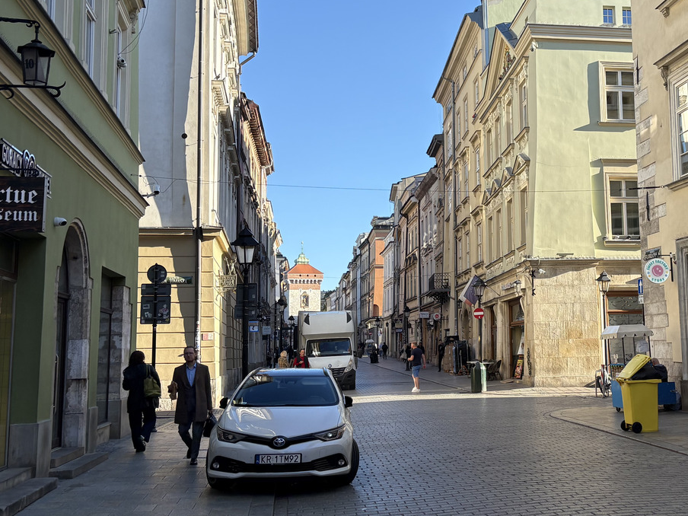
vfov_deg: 31.5
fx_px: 914
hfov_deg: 39.9
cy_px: 221
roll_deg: +1.8
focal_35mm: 46
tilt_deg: +8.1
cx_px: 530
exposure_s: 1/987
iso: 50
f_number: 1.6
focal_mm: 5.96
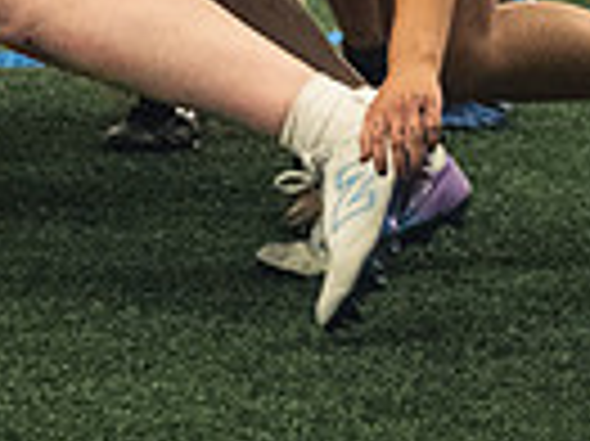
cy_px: -364
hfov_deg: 3.8
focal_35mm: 525
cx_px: -198
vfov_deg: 2.8
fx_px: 8940
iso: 10000
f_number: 2.8
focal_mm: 82
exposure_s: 1/500
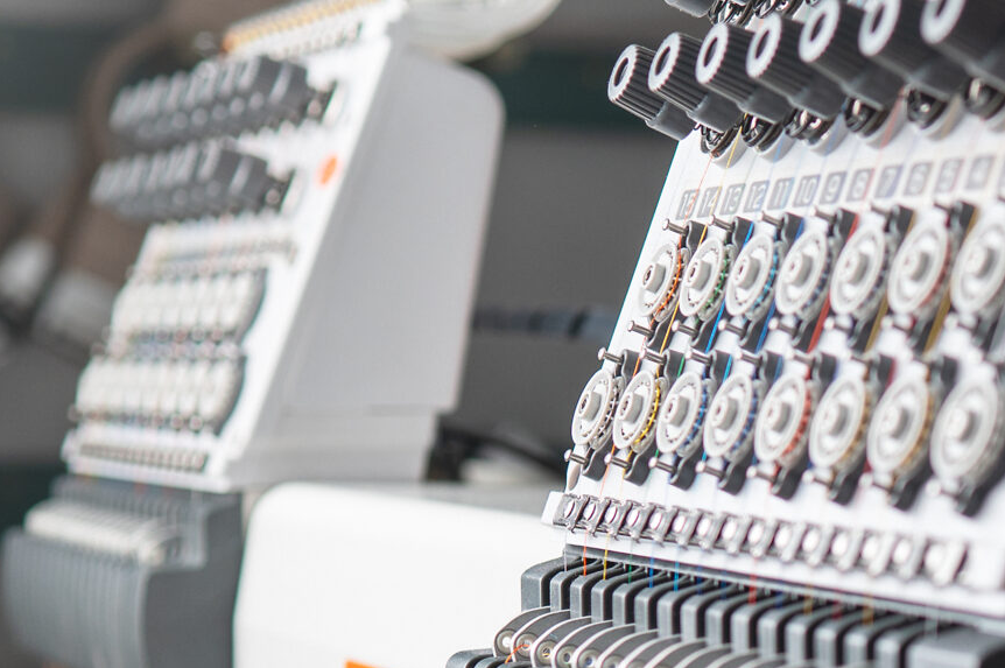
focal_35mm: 104
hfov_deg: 18.2
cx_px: 1342
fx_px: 2901
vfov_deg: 13.0
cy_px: 658
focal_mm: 35
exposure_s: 1/160
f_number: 2.8
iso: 160
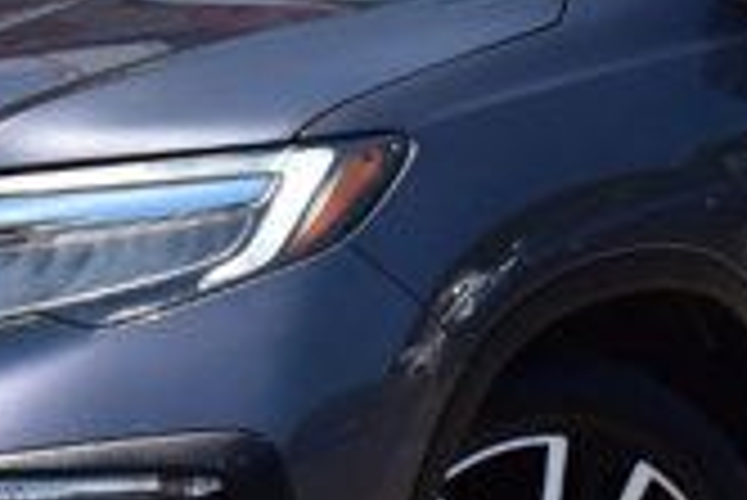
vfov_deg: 5.3
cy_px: -176
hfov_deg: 7.9
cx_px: 94
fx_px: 5379
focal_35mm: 259
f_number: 11
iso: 360
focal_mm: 28
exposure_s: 1/500
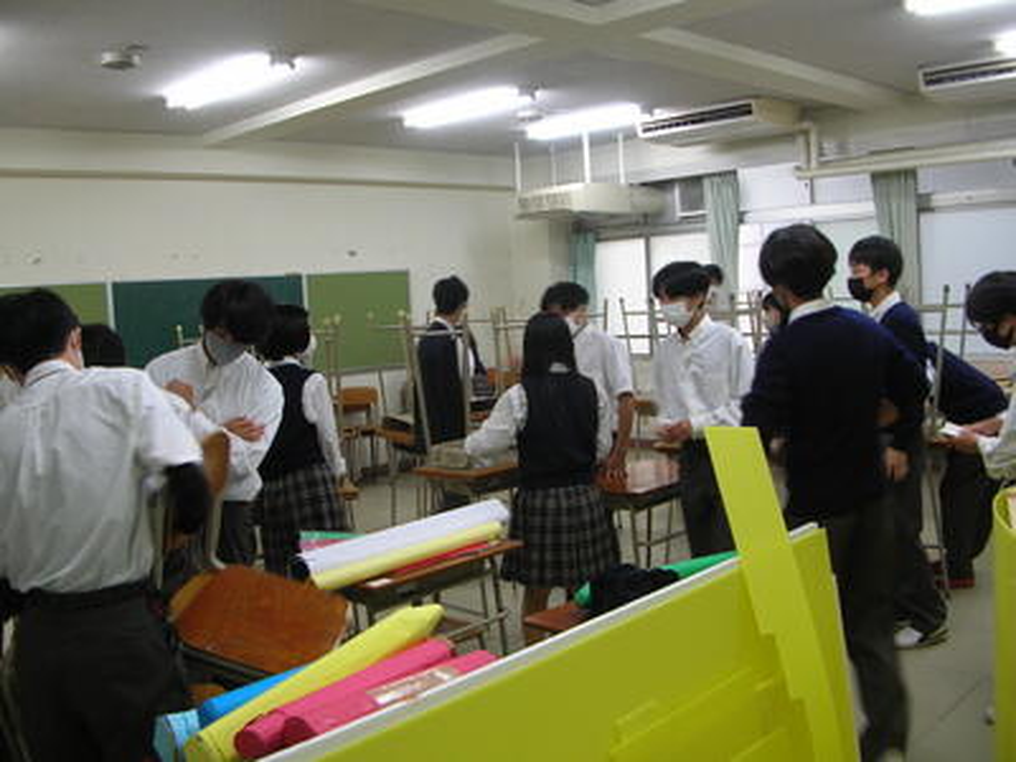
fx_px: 1027
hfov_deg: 52.6
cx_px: 508
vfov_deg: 40.7
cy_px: 381
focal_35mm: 35
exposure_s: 1/13.5
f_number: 2.8
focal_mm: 5.8
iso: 50
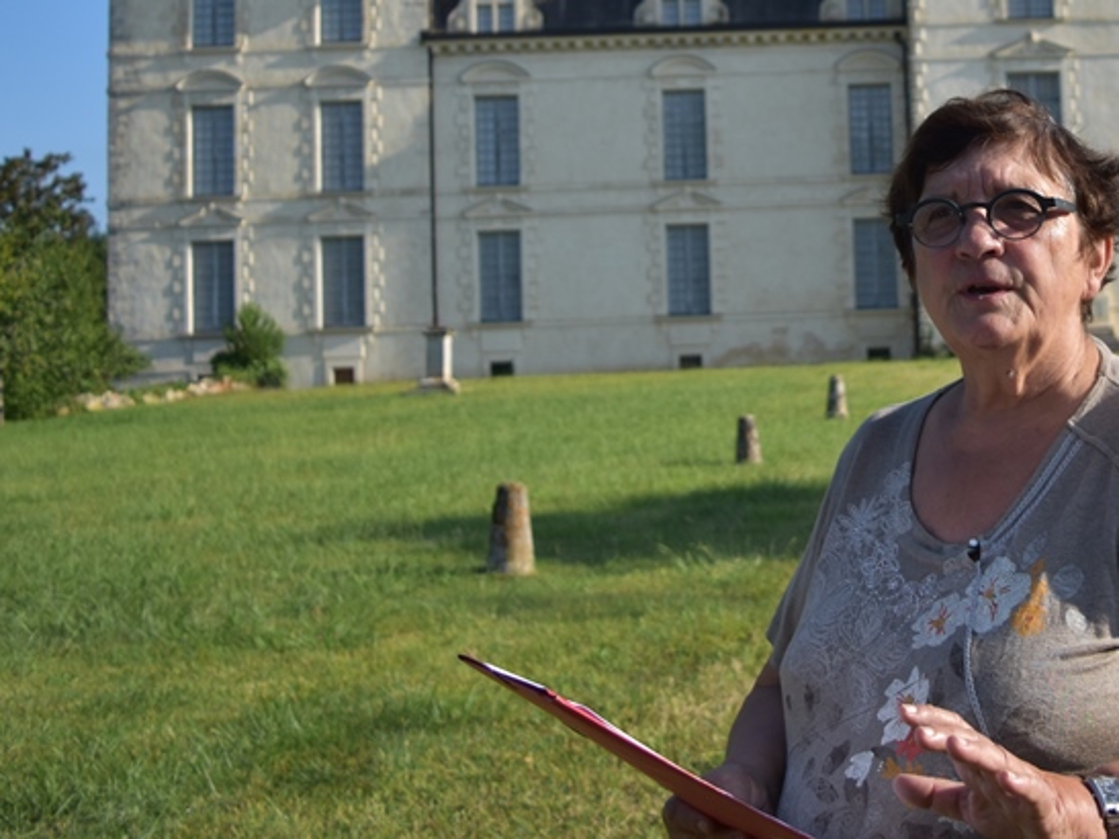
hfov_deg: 34.2
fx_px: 1745
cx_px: 933
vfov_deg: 26.6
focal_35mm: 54
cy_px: 191
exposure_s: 1/2000
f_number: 3.8
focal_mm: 20
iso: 200
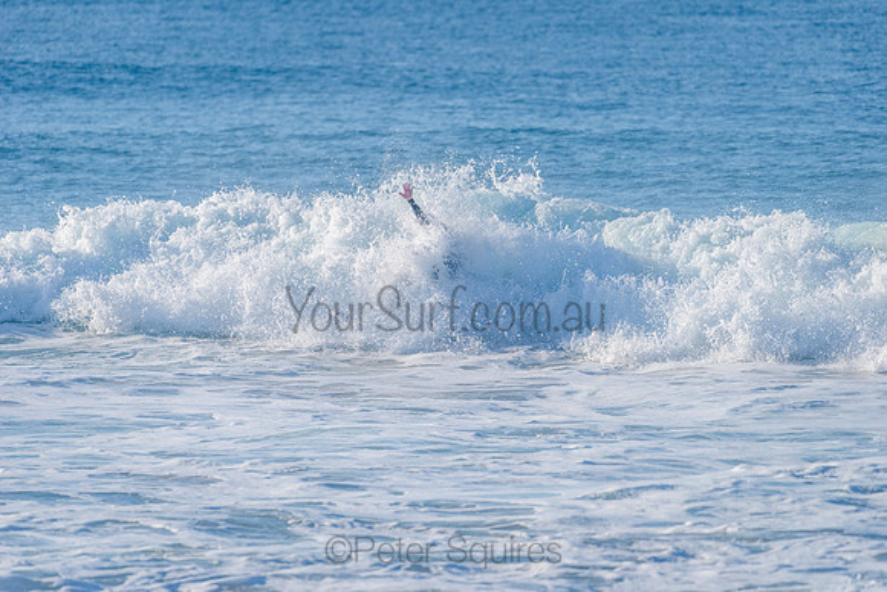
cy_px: 296
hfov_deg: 4.1
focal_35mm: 500
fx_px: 12322
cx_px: 444
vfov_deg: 2.8
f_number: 5.6
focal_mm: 500
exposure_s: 1/2000
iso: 220
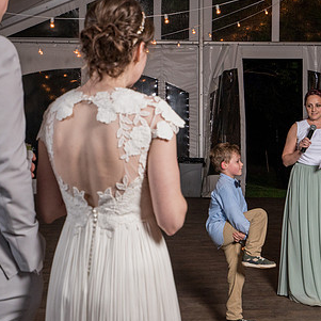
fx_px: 671
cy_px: 139
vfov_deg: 26.9
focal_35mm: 64
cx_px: 167
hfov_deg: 26.9
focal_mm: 35
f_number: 5
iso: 2000
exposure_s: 1/200
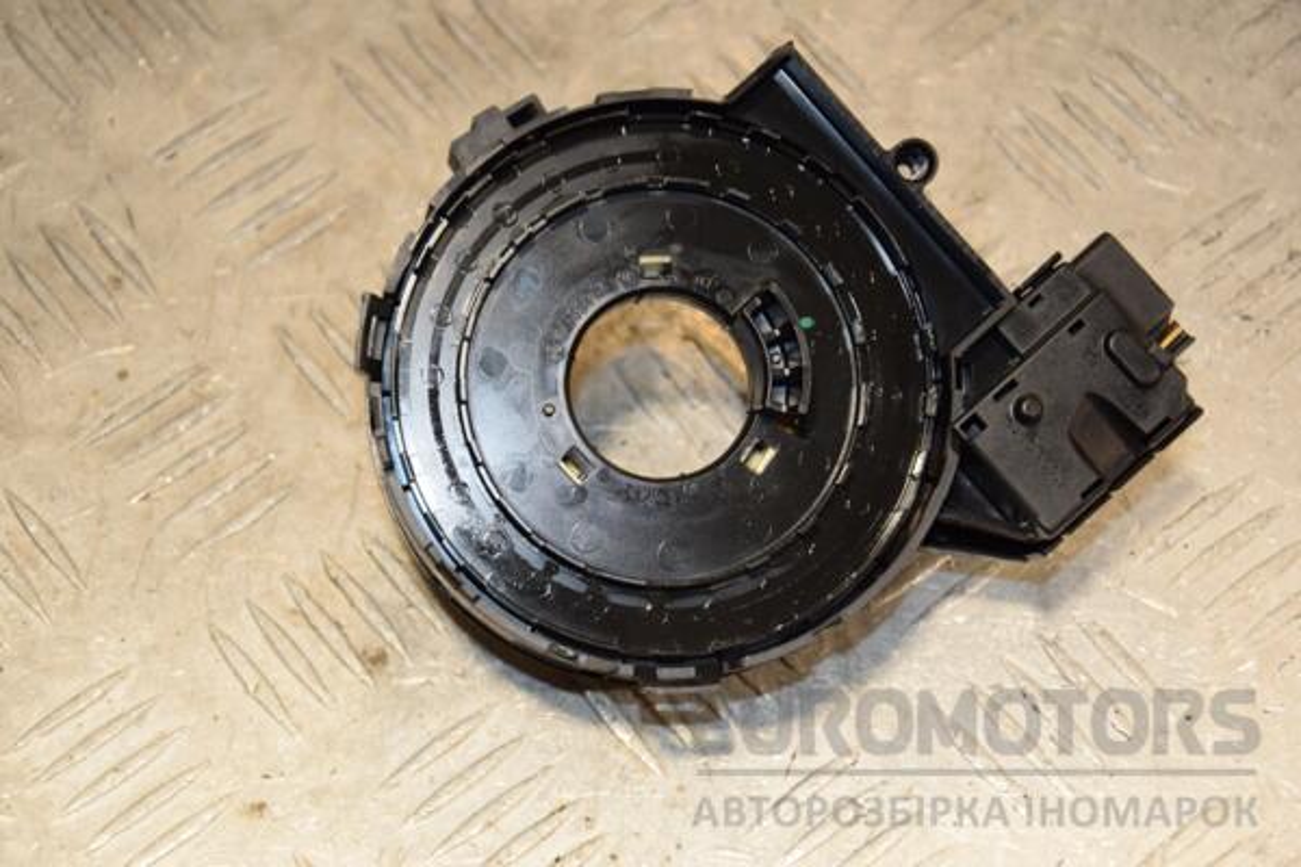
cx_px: 650
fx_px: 3361
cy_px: 434
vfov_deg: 14.7
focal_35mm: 93
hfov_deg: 21.9
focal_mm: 62
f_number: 5.3
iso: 800
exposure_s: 1/160
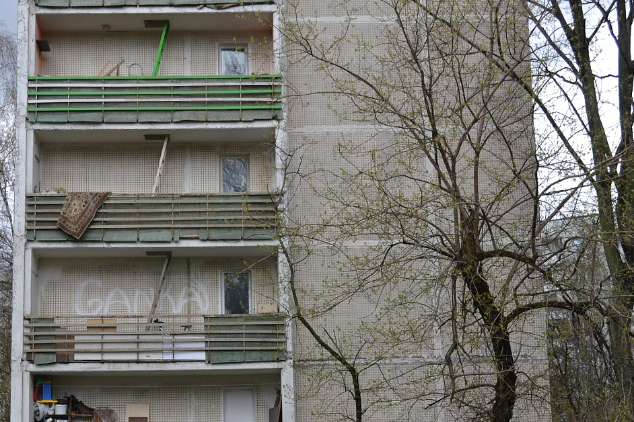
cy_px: 271
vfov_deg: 18.4
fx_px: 1300
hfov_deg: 27.3
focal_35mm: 74
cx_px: 250
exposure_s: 1/125
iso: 125
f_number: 5.6
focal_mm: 29
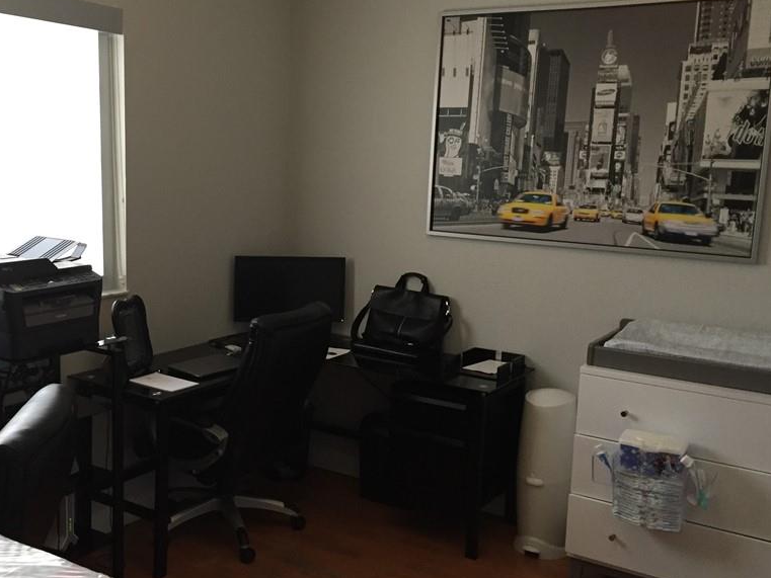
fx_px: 869
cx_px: 330
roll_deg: -1.3
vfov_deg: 36.8
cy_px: 292
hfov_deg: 47.7
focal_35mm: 39
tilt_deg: -9.6
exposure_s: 1/30
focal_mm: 4.15
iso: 200
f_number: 2.2
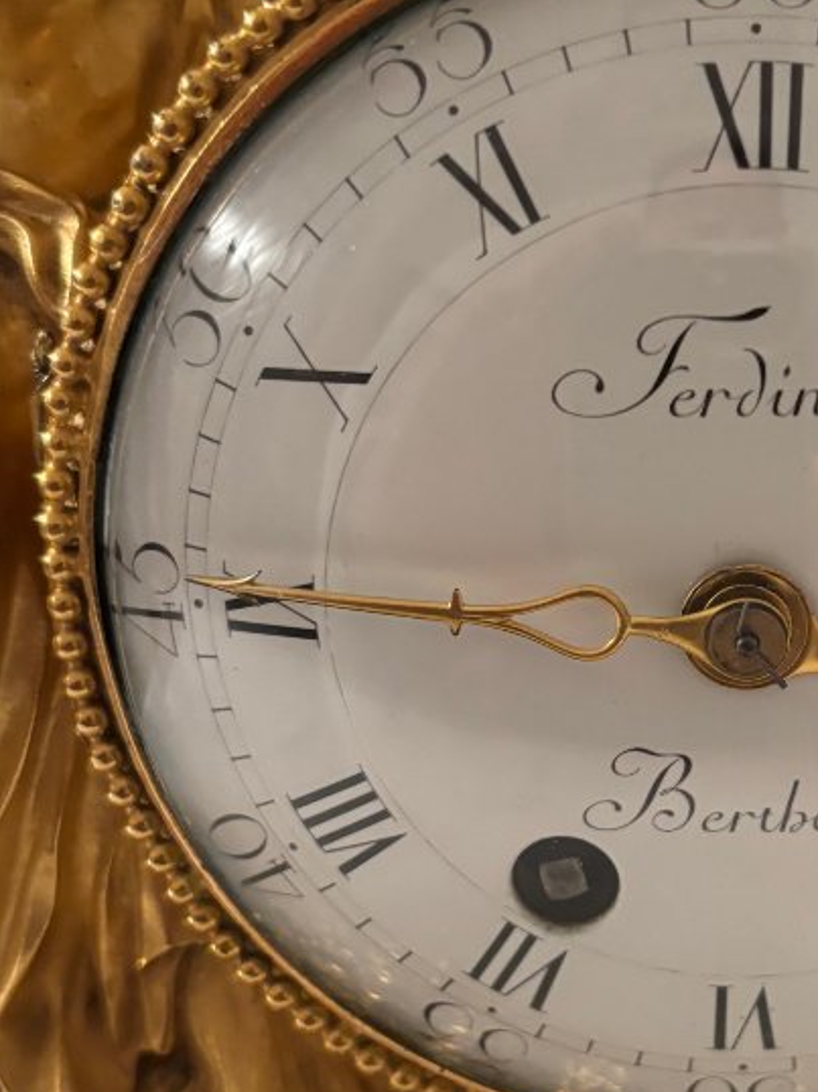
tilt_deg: -21.0
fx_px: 1829
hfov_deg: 24.7
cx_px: 684
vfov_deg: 33.2
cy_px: 645
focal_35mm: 58
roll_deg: +0.1
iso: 500
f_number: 1.6
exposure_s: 1/33
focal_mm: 5.96
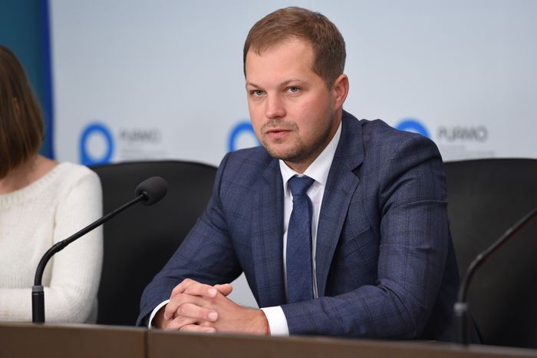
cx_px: 268
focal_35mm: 190
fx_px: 2833
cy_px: 179
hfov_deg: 10.8
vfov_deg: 7.2
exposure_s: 1/320
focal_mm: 190
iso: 2500
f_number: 3.5
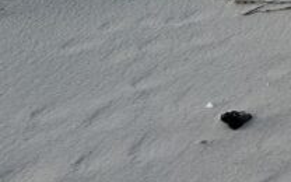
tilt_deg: +0.2
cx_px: 627
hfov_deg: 13.6
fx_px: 991
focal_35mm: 125
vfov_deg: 9.6
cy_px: -218
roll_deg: -1.2
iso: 80
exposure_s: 1/2110
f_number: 1.78
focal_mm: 6.86
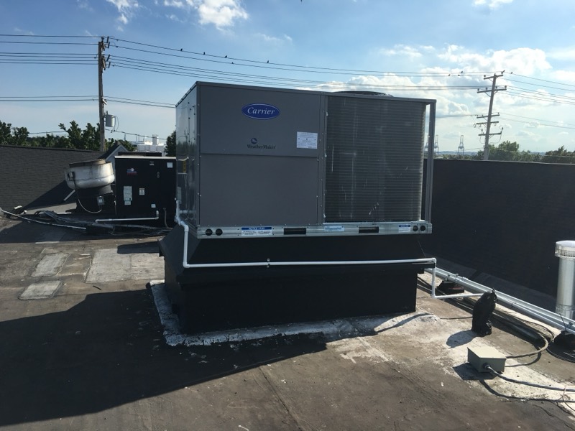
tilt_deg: -7.6
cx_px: 288
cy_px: 216
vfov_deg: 48.2
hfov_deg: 61.7
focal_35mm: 29
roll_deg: -2.2
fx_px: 482
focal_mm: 4.15
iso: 25
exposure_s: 1/1972
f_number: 2.2
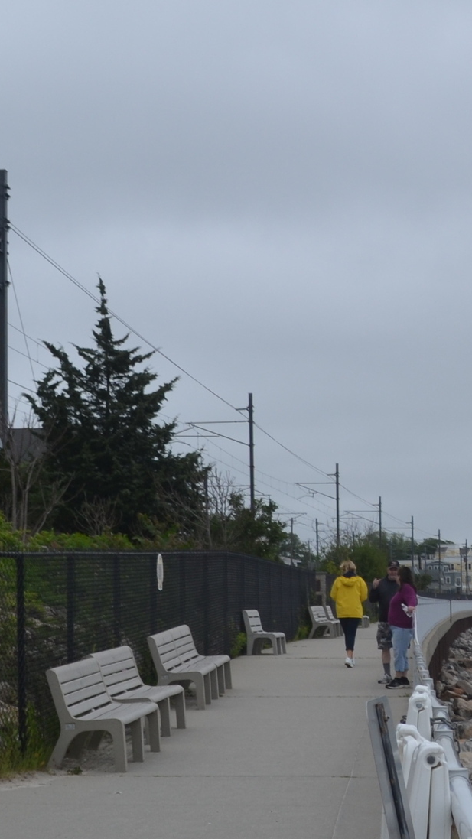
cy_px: 502
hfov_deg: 13.6
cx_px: 454
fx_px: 1958
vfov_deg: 24.1
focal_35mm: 88
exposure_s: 1/200
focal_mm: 20
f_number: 7.1
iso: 100
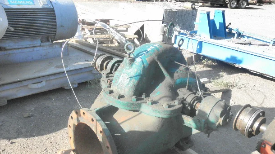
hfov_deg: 61.0
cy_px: 106
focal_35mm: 32
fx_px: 233
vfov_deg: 36.2
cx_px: 135
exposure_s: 1/320
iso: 64
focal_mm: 5
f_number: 3
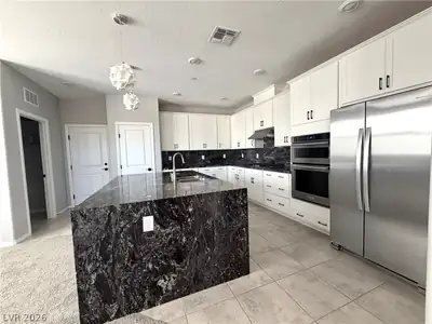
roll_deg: +2.3
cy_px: 162
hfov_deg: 102.1
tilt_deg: -3.3
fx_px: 175
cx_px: 216
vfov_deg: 85.7
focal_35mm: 14
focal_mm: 2.22
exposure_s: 1/60
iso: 320
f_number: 2.2
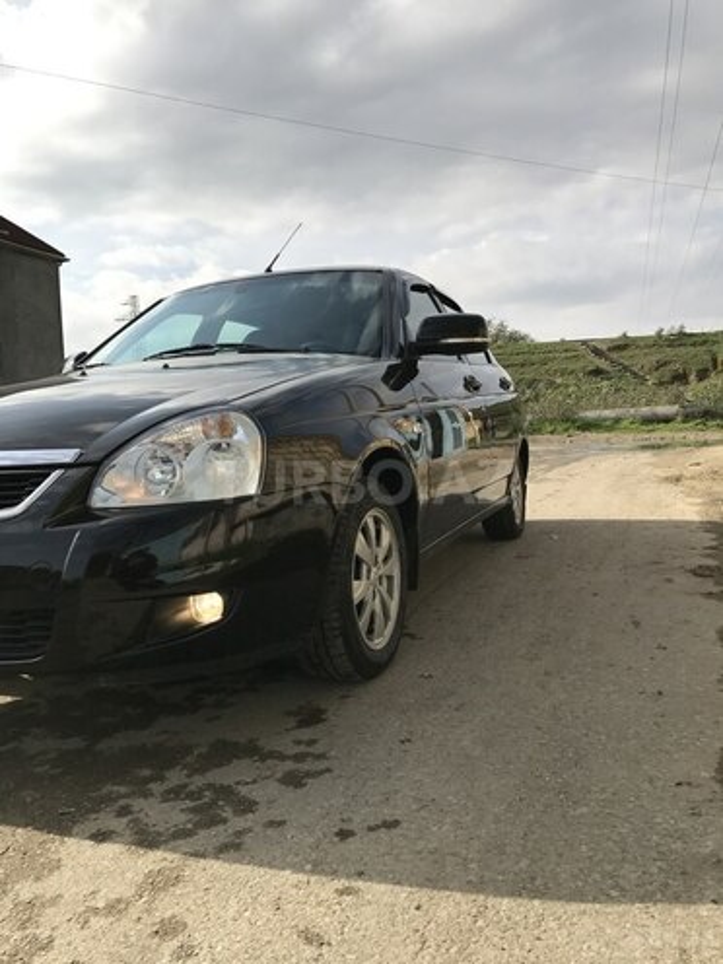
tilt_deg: -2.3
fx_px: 780
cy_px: 482
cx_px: 362
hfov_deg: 49.7
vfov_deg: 63.4
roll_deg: +2.7
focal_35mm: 28
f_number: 1.8
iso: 20
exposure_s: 1/2907
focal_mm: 3.99
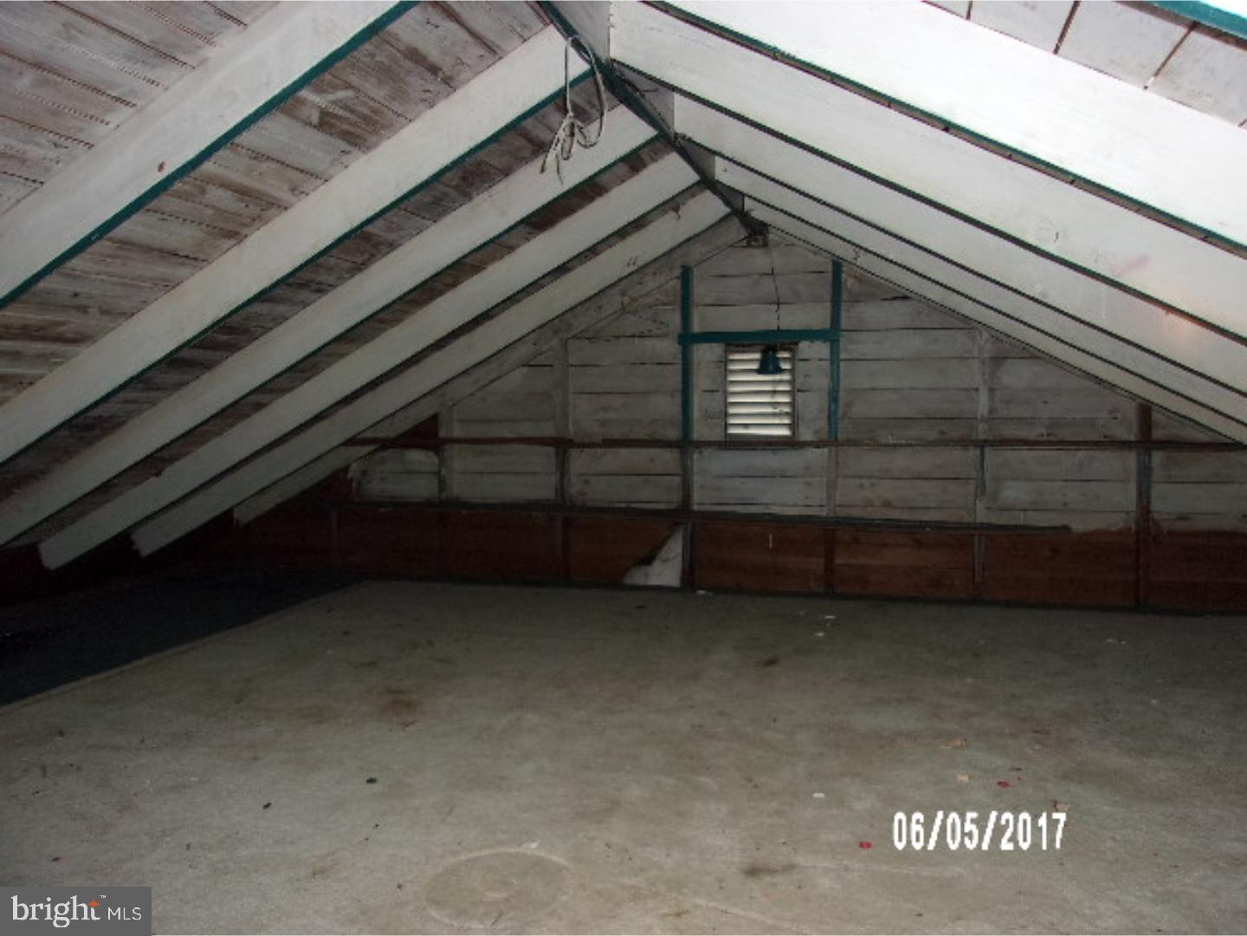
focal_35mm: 27
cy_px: 468
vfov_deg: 51.4
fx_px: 973
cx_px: 624
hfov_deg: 65.3
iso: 200
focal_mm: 4.9
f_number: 3
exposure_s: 1/34
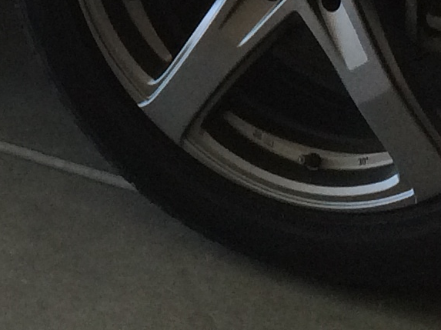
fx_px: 2177
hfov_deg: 11.3
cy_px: -422
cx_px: -96
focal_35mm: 171
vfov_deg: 8.1
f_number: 2.2
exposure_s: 1/120
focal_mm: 4.12
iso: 64
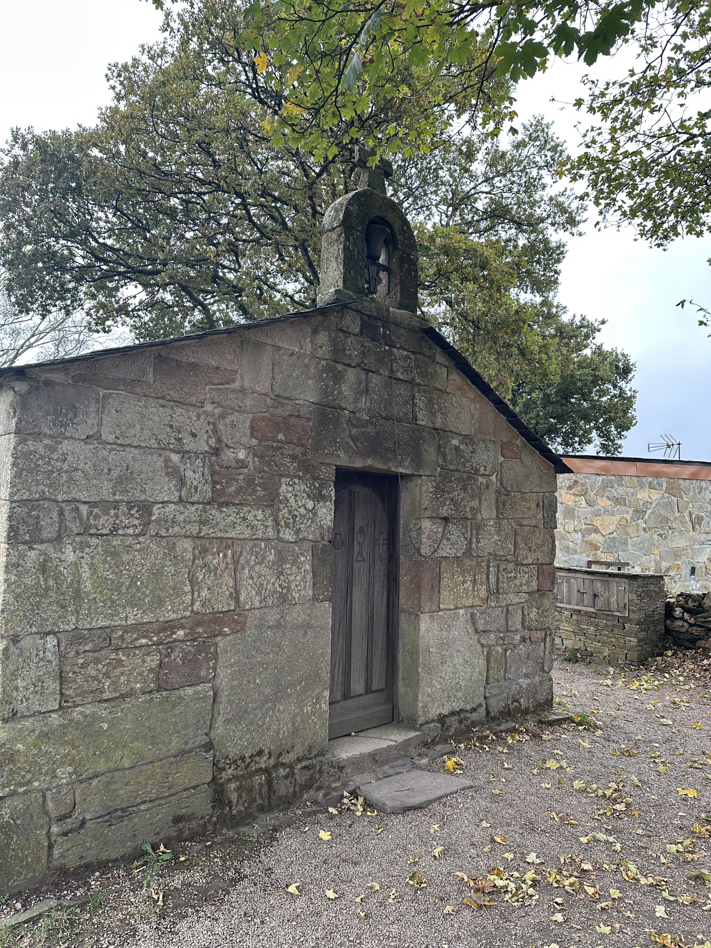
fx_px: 657
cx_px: 356
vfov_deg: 71.6
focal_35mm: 24
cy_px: 474
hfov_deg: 56.8
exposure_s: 1/407
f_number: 1.78
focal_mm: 6.86
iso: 80
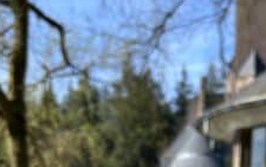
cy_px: 313
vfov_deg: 14.6
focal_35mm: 77
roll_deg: -0.8
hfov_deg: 26.6
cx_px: 179
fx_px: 559
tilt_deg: -9.2
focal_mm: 5.7
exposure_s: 1/2571
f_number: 1.5
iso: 50
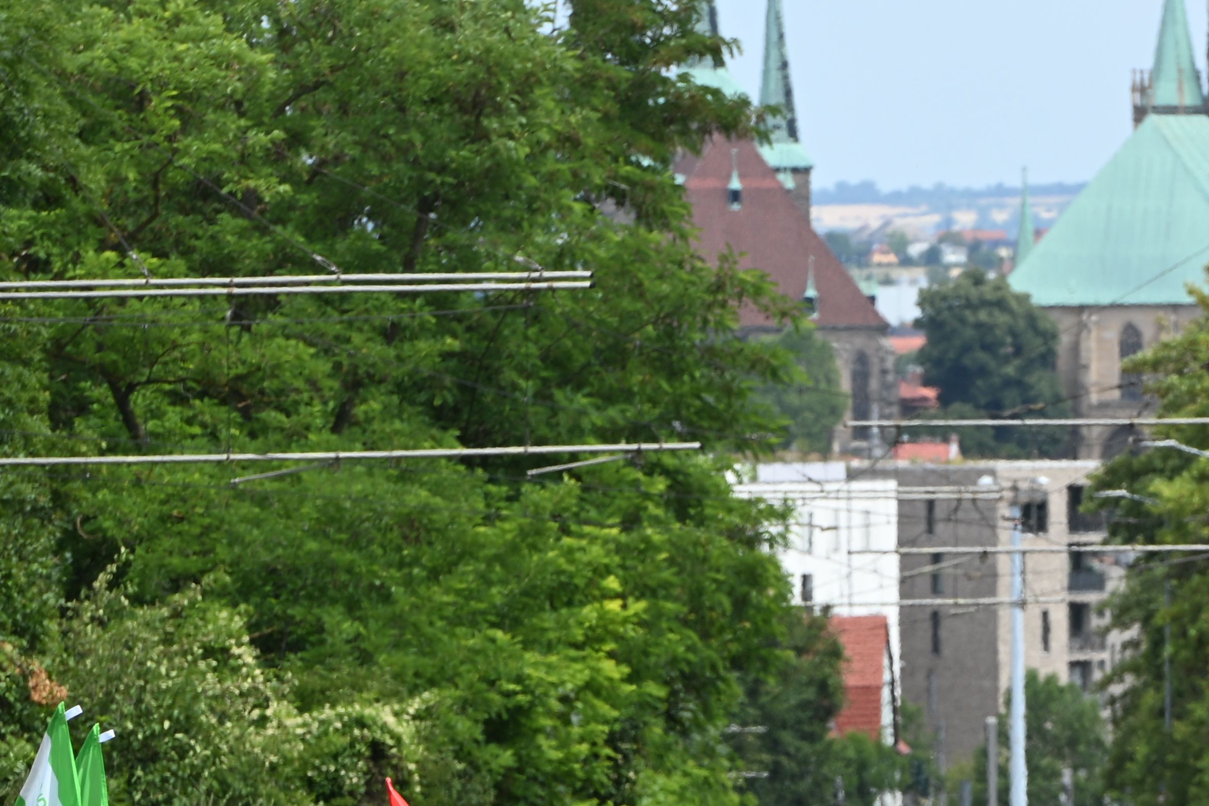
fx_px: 17093
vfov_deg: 2.7
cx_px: 1102
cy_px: 688
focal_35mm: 509
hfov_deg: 4.0
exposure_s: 1/320
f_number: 9
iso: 200
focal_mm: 200
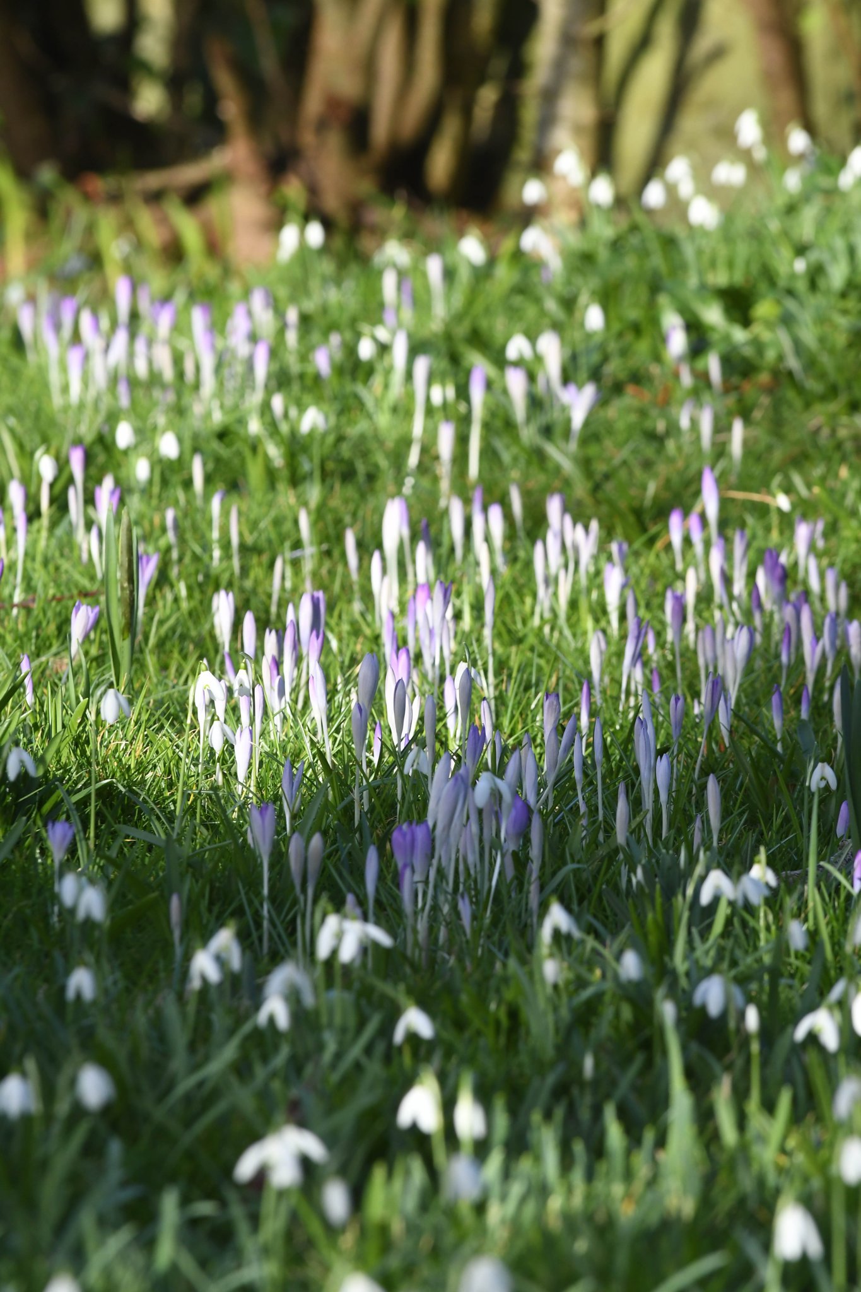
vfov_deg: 6.9
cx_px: 430
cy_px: 646
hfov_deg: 4.6
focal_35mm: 300
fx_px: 10763
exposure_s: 1/800
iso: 800
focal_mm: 200
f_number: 14
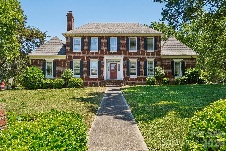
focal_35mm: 30
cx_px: 113
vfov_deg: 43.6
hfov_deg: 61.9
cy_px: 76
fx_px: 188
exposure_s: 1/45
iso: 100
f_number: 8
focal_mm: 20
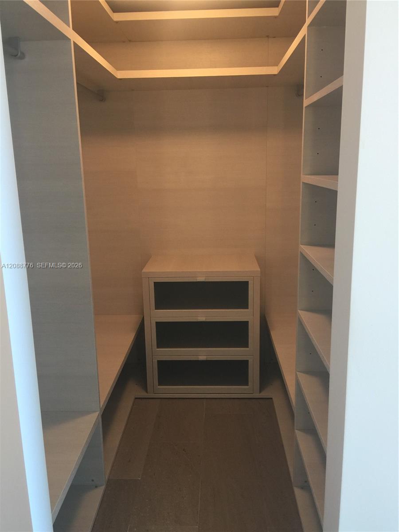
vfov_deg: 61.7
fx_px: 446
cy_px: 266
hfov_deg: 48.2
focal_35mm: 29
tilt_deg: -11.3
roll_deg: +1.9
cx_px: 200
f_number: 2.2
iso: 40
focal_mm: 4.15
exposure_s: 1/15
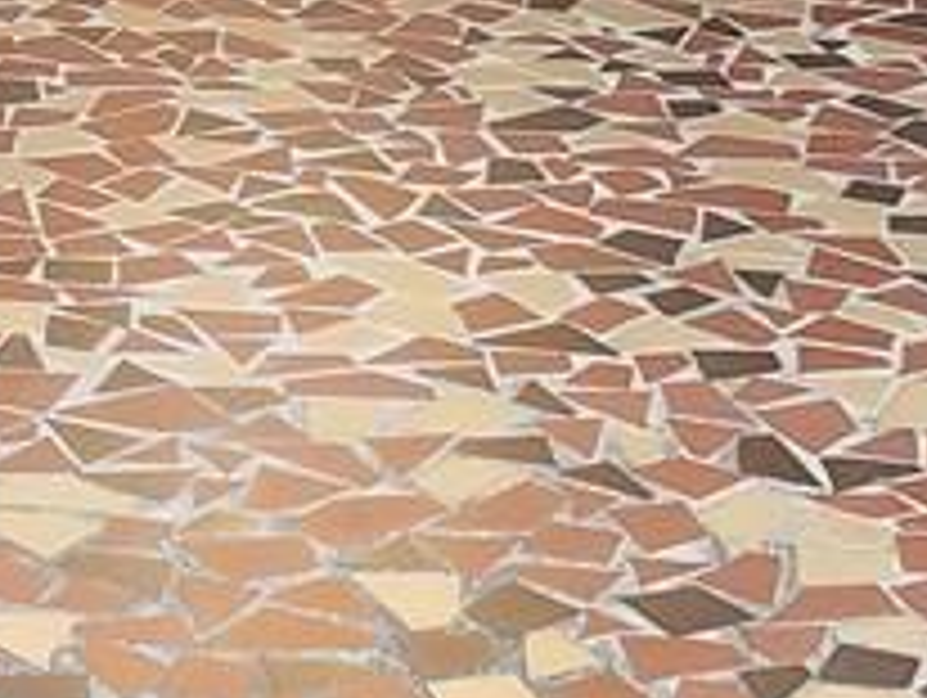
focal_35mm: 129
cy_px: -766
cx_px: -58
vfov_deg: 10.4
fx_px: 3459
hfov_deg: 14.9
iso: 250
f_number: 2.4
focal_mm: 4.3
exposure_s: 1/60
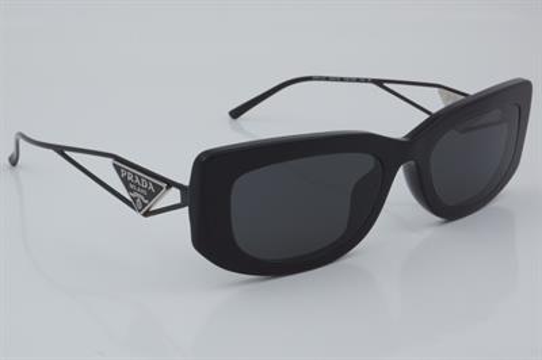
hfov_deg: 27.0
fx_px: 1128
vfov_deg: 18.2
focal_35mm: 75
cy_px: 180
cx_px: 271
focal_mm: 50
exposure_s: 1/4
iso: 100
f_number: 32
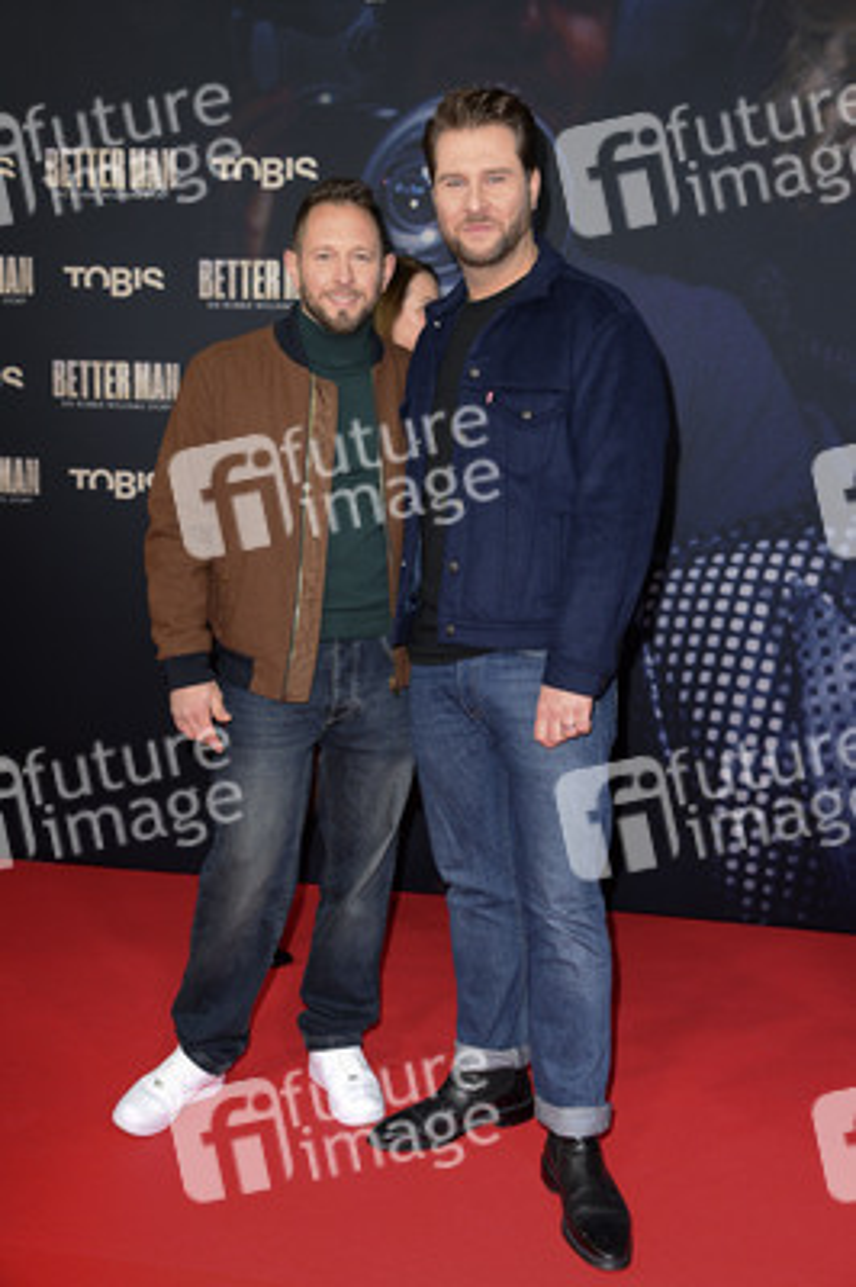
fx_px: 1608
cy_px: 644
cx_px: 428
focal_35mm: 45
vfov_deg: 43.6
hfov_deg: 29.8
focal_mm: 45
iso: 2000
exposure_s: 1/250
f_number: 6.3
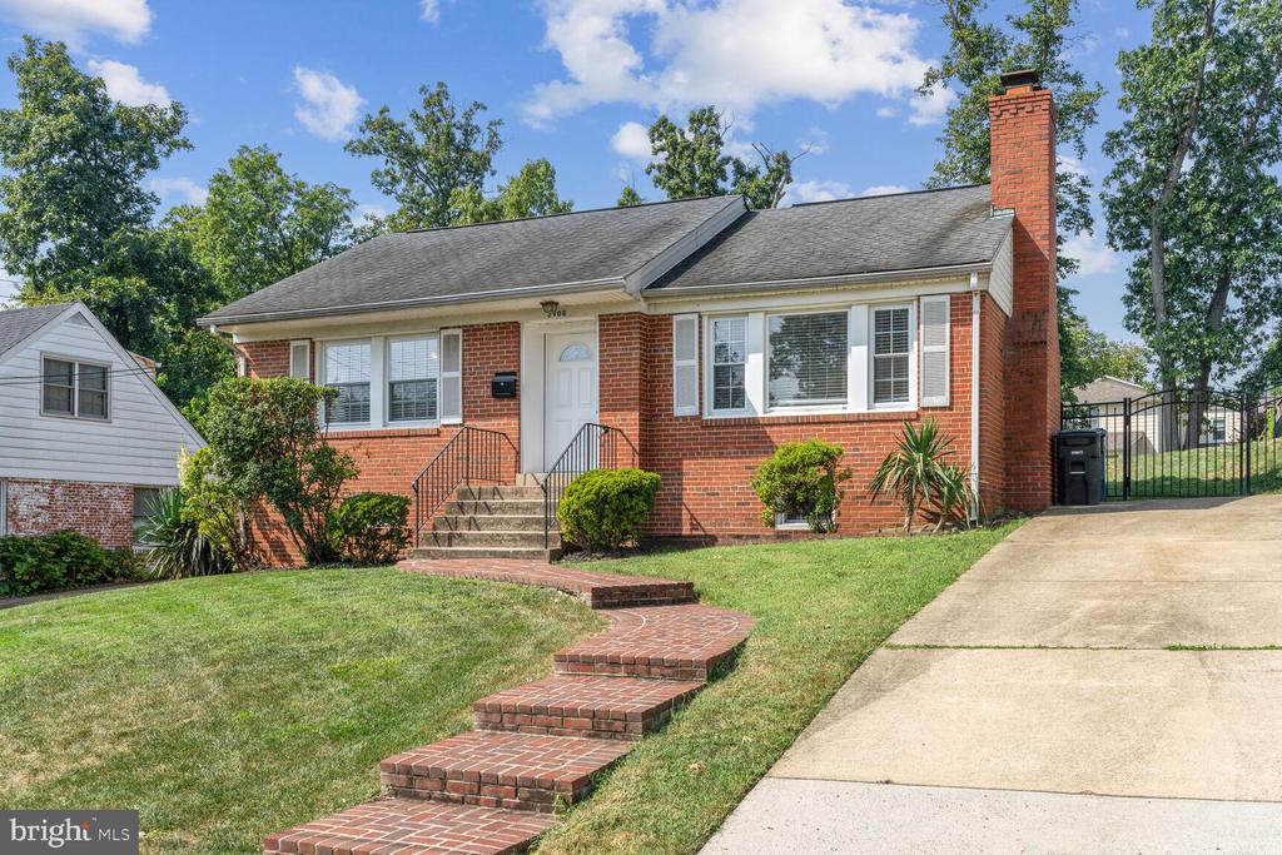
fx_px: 1175
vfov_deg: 40.0
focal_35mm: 33
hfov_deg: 57.2
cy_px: 428
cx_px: 641
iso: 200
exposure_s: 1/400
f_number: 8
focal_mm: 33
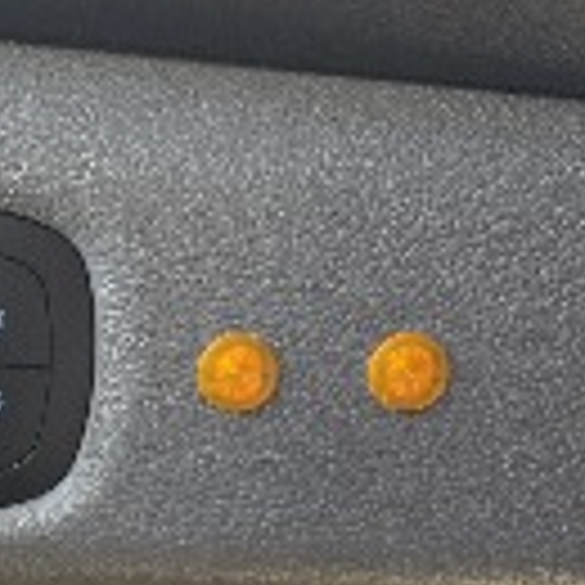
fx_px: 1243
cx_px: -261
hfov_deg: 22.4
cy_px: 342
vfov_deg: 26.4
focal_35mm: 65
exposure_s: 1/100
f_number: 1.7
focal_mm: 6.3
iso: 200
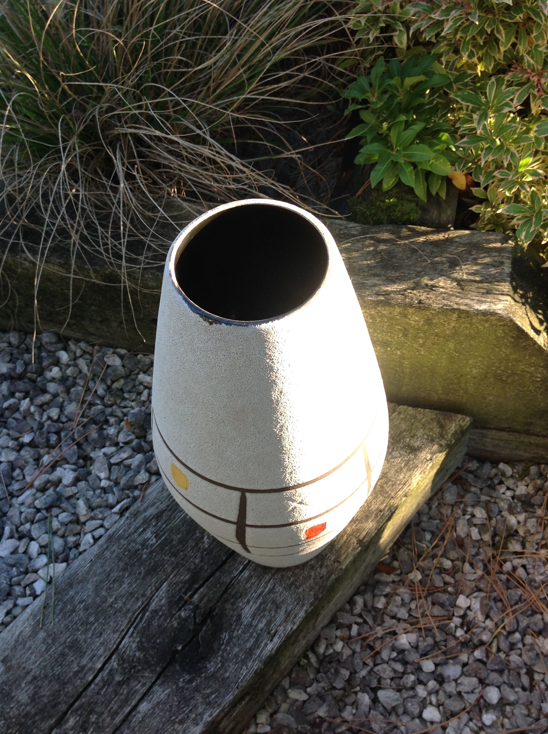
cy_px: 367
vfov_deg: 52.7
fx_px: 741
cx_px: 274
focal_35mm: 35
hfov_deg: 40.6
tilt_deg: -54.5
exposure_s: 1/120
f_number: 2.4
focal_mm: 4.28
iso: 64
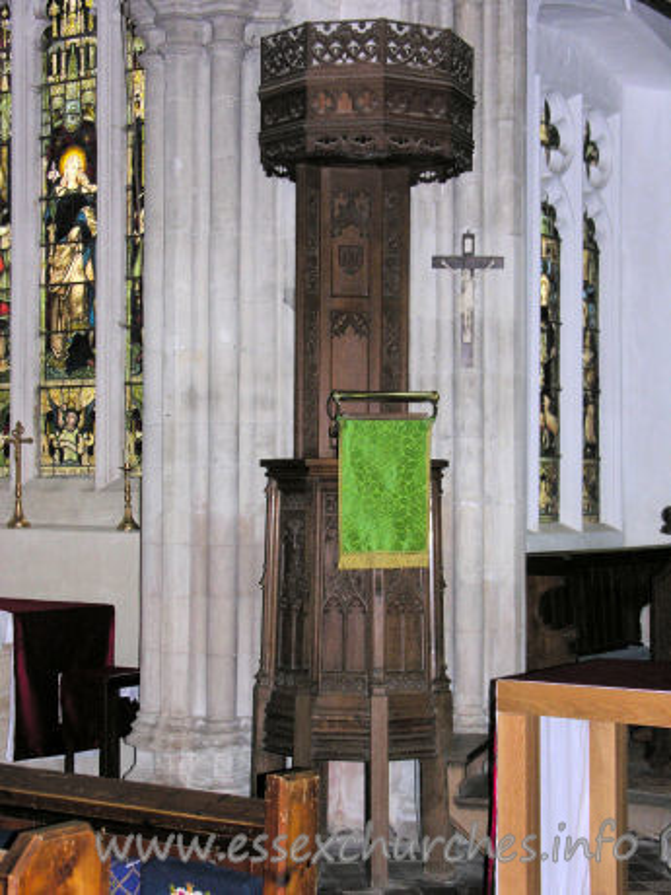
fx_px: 1654
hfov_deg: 22.9
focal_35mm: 64
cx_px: 336
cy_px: 448
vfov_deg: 30.3
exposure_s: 1/60.1
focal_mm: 16.4
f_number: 3.2
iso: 200
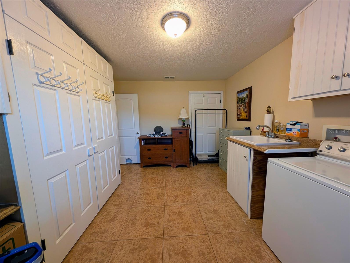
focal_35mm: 12
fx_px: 121
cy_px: 132
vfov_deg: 94.6
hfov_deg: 110.5
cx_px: 175
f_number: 1.95
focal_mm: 2.23
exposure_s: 1/24
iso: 83
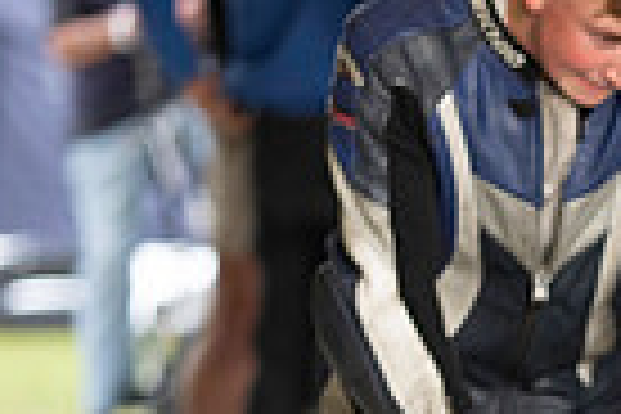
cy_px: 691
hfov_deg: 5.7
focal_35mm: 357
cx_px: 886
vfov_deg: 3.8
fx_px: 6158
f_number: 1.6
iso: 400
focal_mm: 85
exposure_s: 1/1000
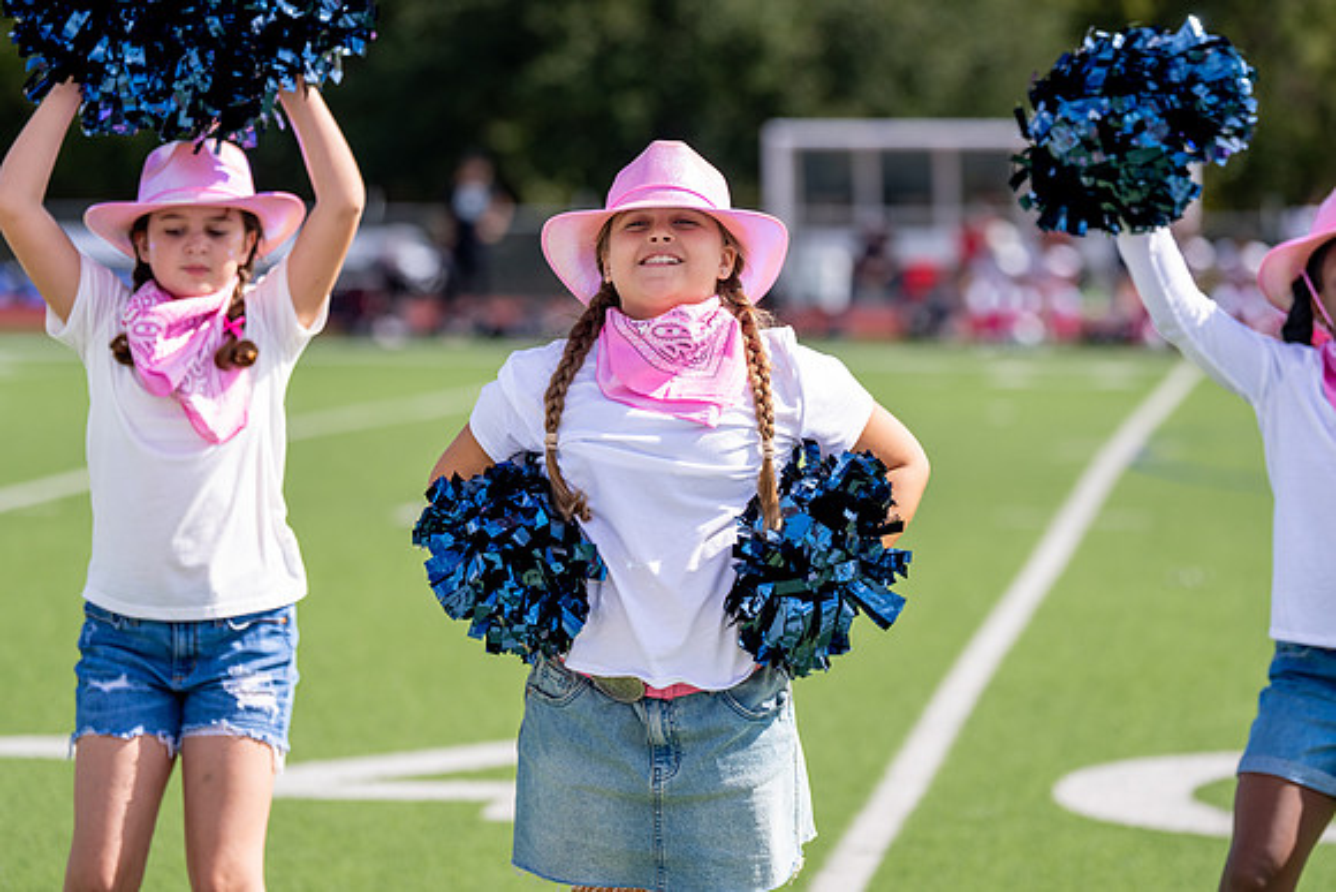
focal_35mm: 158
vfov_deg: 8.7
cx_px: 668
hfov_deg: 13.0
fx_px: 5867
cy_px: 360
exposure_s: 1/4000
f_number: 2.8
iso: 250
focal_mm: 128
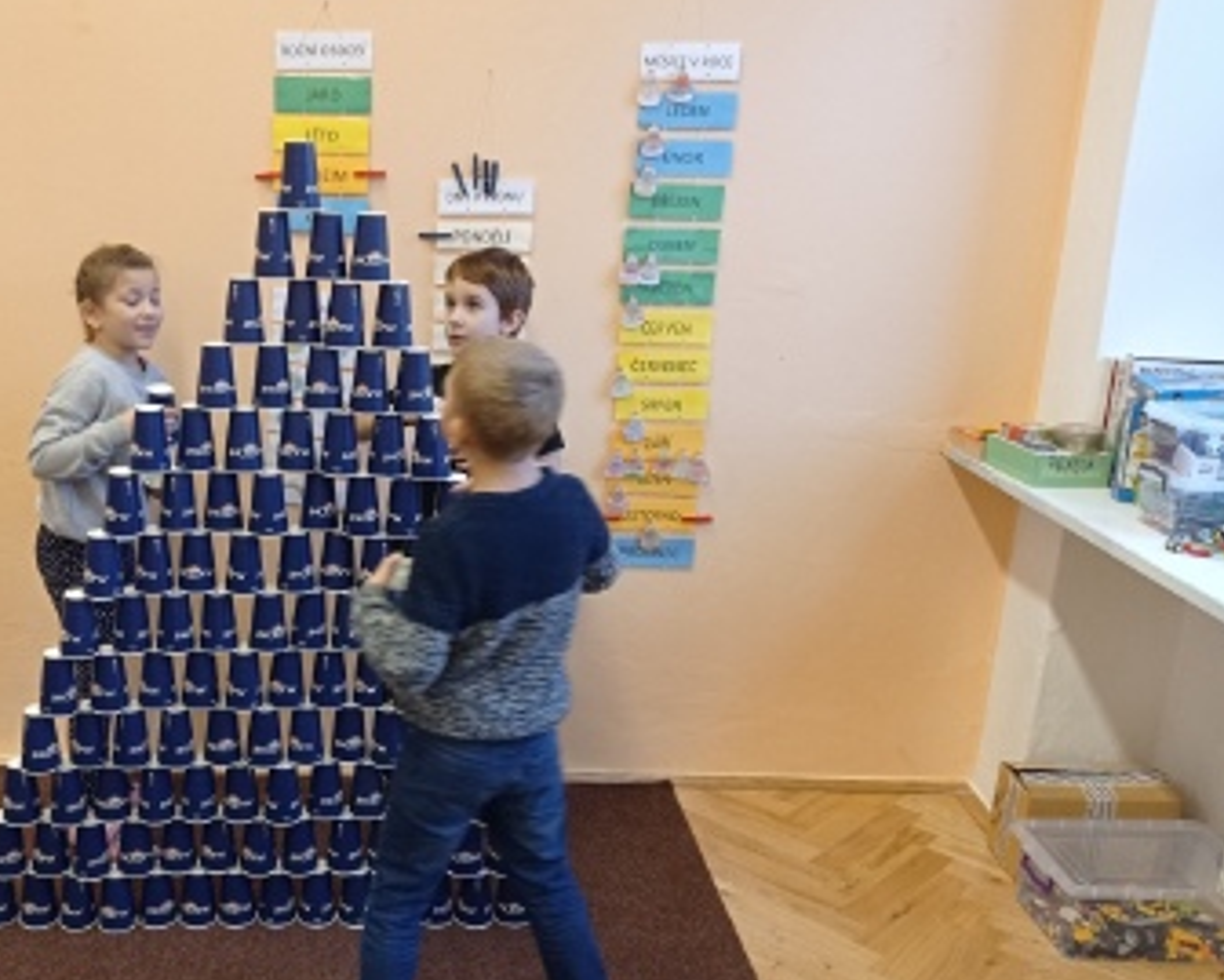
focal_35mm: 39
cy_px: 519
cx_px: 368
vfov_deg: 38.2
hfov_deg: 45.8
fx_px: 1413
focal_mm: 4.74
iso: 190
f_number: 1.79
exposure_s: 1/50
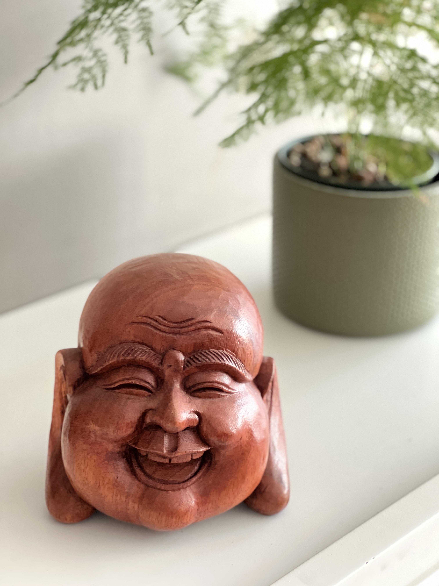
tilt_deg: -24.3
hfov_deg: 19.1
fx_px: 1302
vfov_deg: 25.3
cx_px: 220
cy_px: 293
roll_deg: -2.4
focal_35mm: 77
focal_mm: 9
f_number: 2.8
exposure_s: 1/22
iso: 500
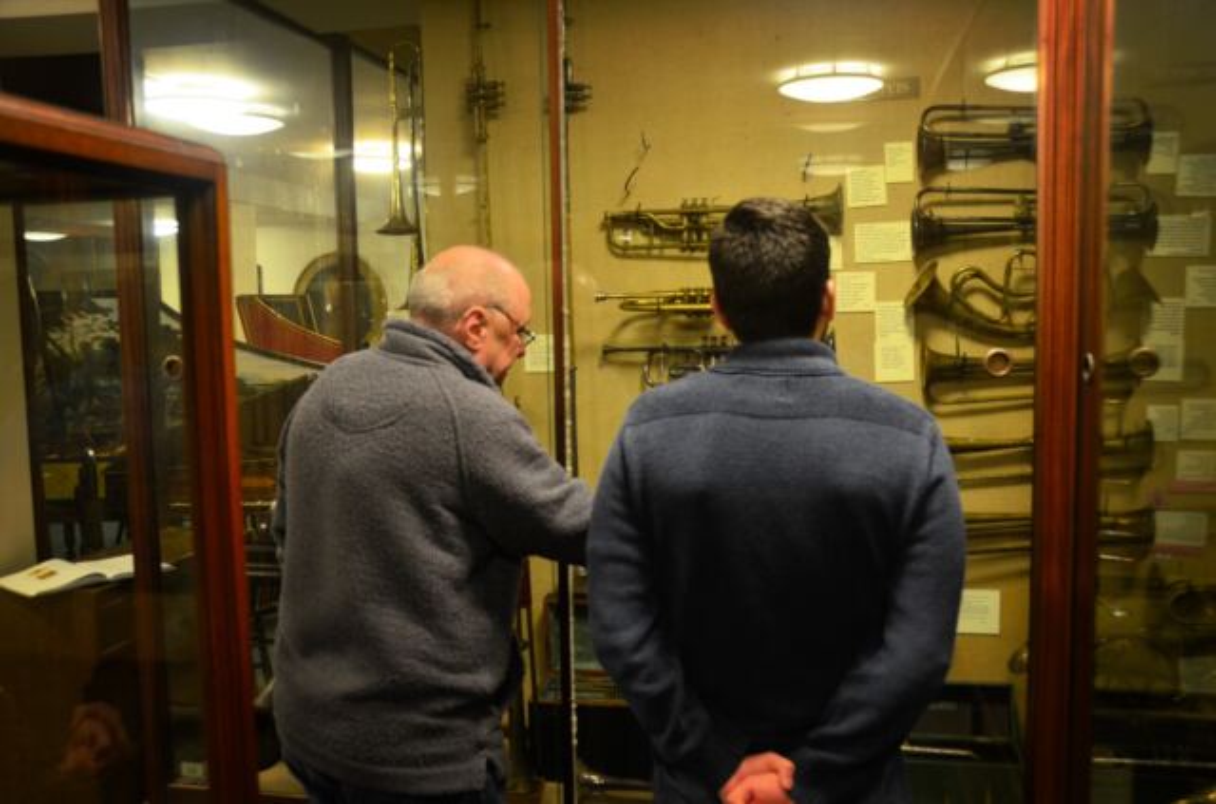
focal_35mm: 33
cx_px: 608
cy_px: 402
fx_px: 1112
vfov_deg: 39.7
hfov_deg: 57.4
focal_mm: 22
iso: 800
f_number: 3.8
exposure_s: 1/20
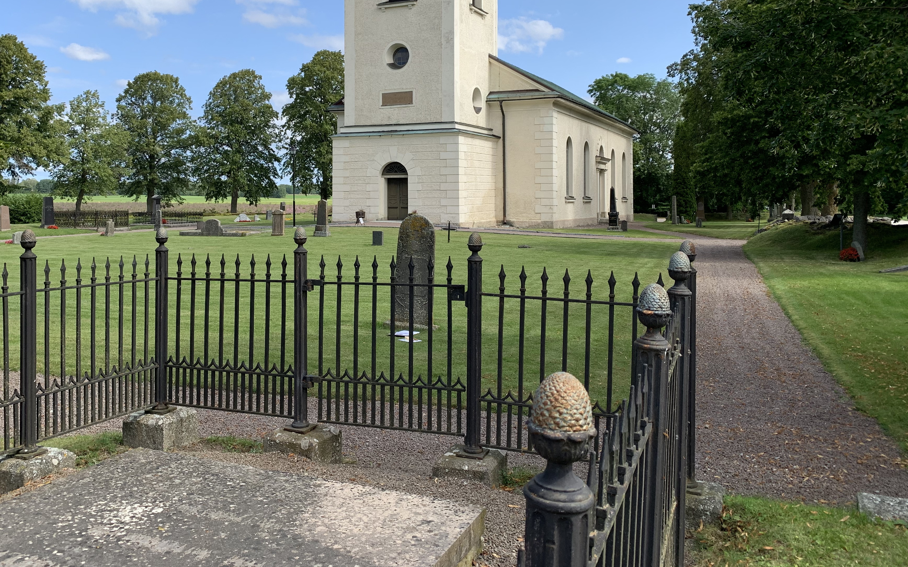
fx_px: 792
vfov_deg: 38.9
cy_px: 178
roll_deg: -0.6
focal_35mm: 32
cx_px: 389
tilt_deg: +1.1
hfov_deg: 59.4
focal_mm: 4.25
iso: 25
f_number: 1.8
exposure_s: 1/1718
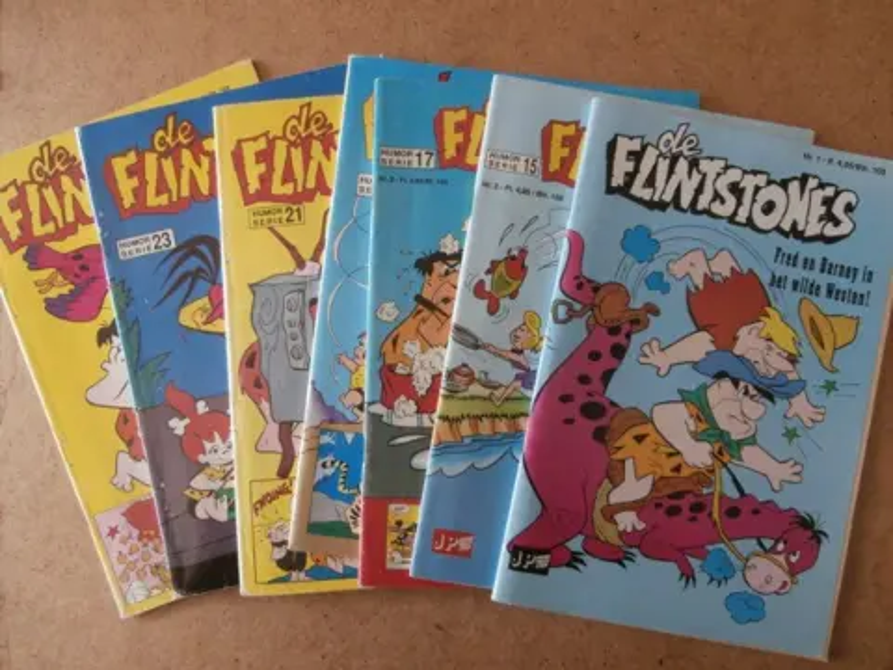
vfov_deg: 56.8
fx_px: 619
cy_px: 335
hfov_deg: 71.6
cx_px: 446
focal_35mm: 24
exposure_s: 1/50
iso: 100
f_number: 3
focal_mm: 4.2
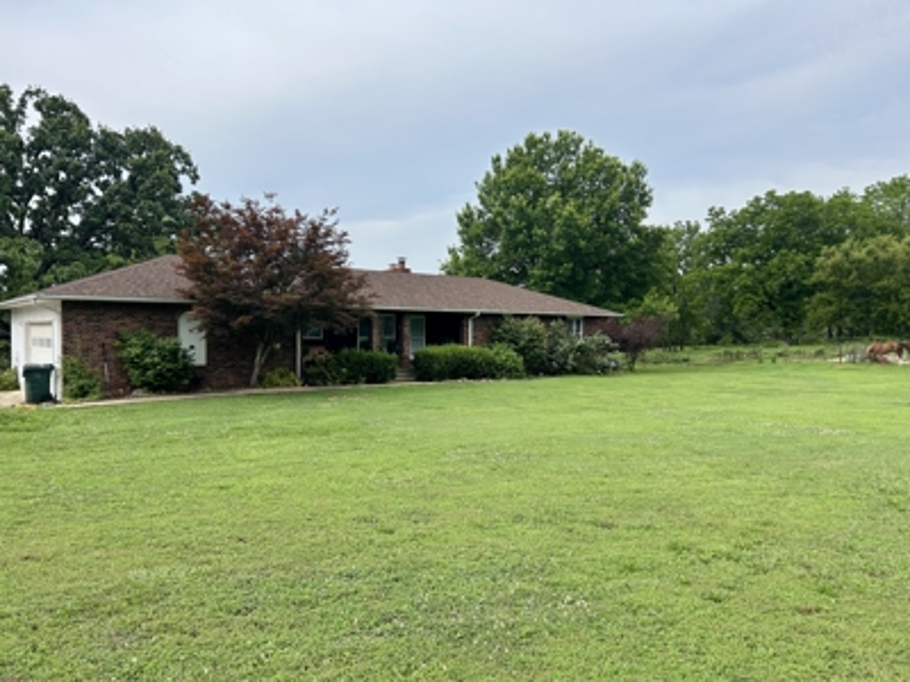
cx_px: 455
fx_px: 683
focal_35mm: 26
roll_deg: +0.1
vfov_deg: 53.1
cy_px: 341
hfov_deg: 67.3
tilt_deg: -1.5
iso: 50
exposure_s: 1/2404
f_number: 1.5
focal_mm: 5.7
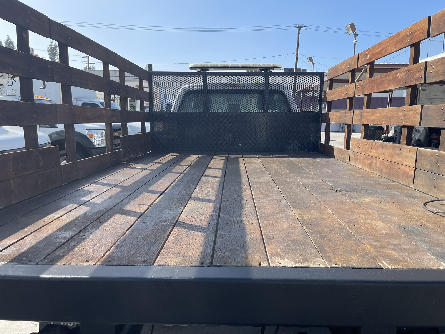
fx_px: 321
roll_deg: -0.1
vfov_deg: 54.9
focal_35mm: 25
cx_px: 222
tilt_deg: -9.1
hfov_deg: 69.4
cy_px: 167
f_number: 1.6
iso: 32
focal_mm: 5.1
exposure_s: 1/1553
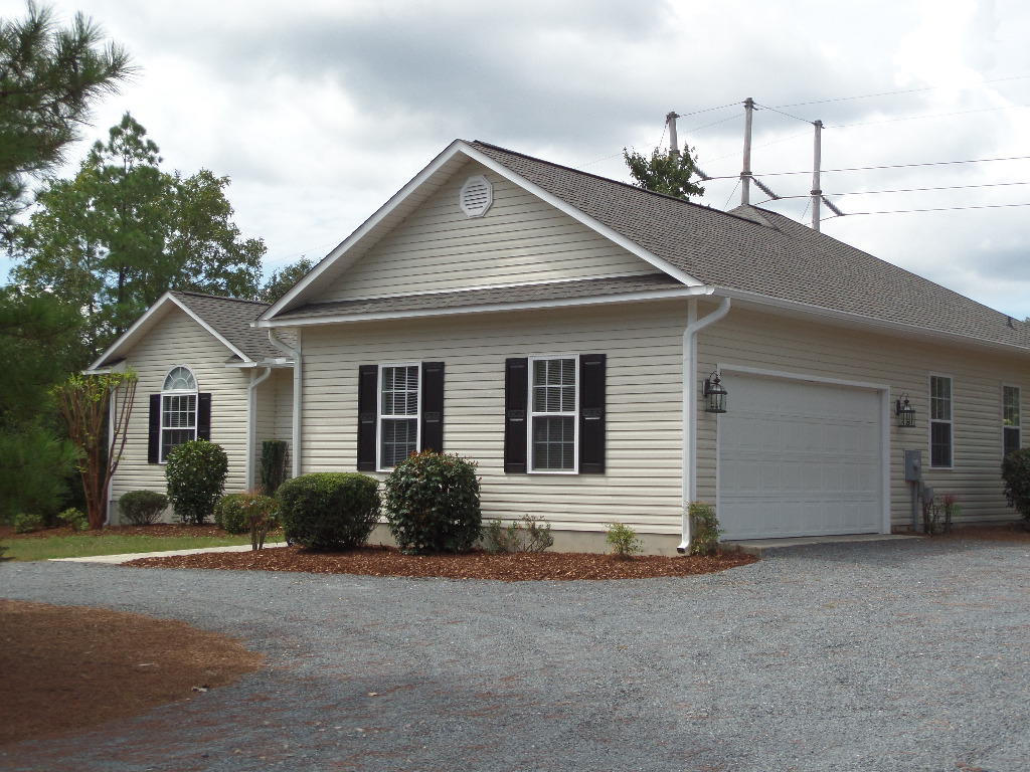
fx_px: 1577
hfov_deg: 36.2
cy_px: 386
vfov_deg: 27.5
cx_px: 515
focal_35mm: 53
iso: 100
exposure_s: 1/750
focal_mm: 8.7
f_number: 3.8
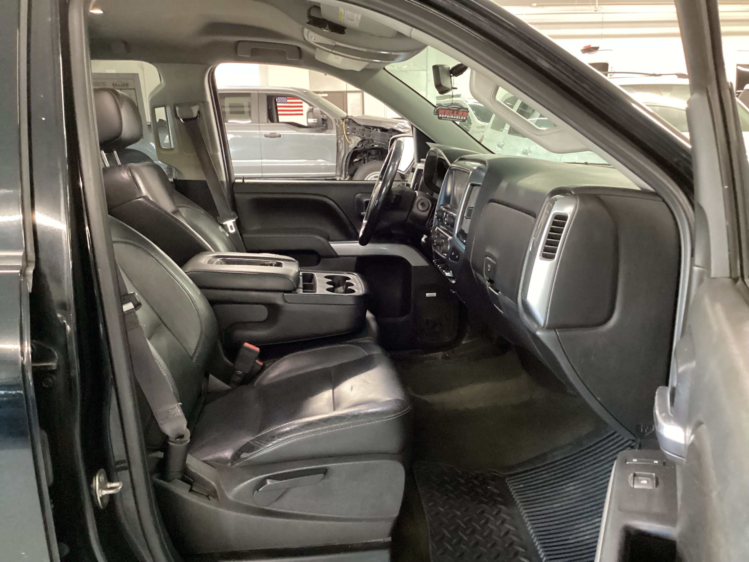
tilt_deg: -15.3
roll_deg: +1.1
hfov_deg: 58.4
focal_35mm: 31
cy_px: 281
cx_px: 374
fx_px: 671
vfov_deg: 45.4
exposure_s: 1/24
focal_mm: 3.3
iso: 640
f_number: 2.4
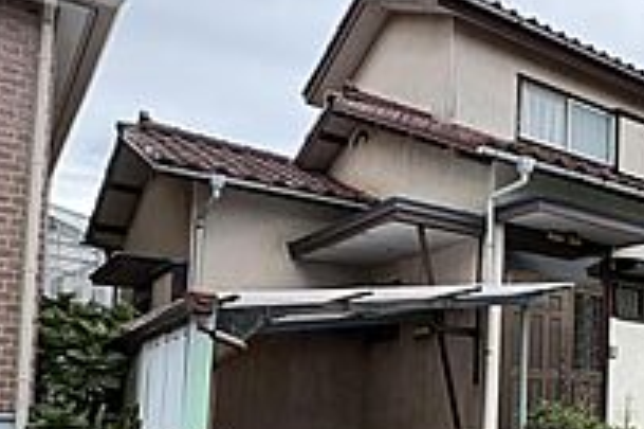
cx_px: 704
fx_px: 769
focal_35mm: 43
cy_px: 375
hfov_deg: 38.0
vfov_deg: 30.0
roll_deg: +0.2
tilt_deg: +4.0
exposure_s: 1/370
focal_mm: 2.22
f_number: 2.2
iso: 64
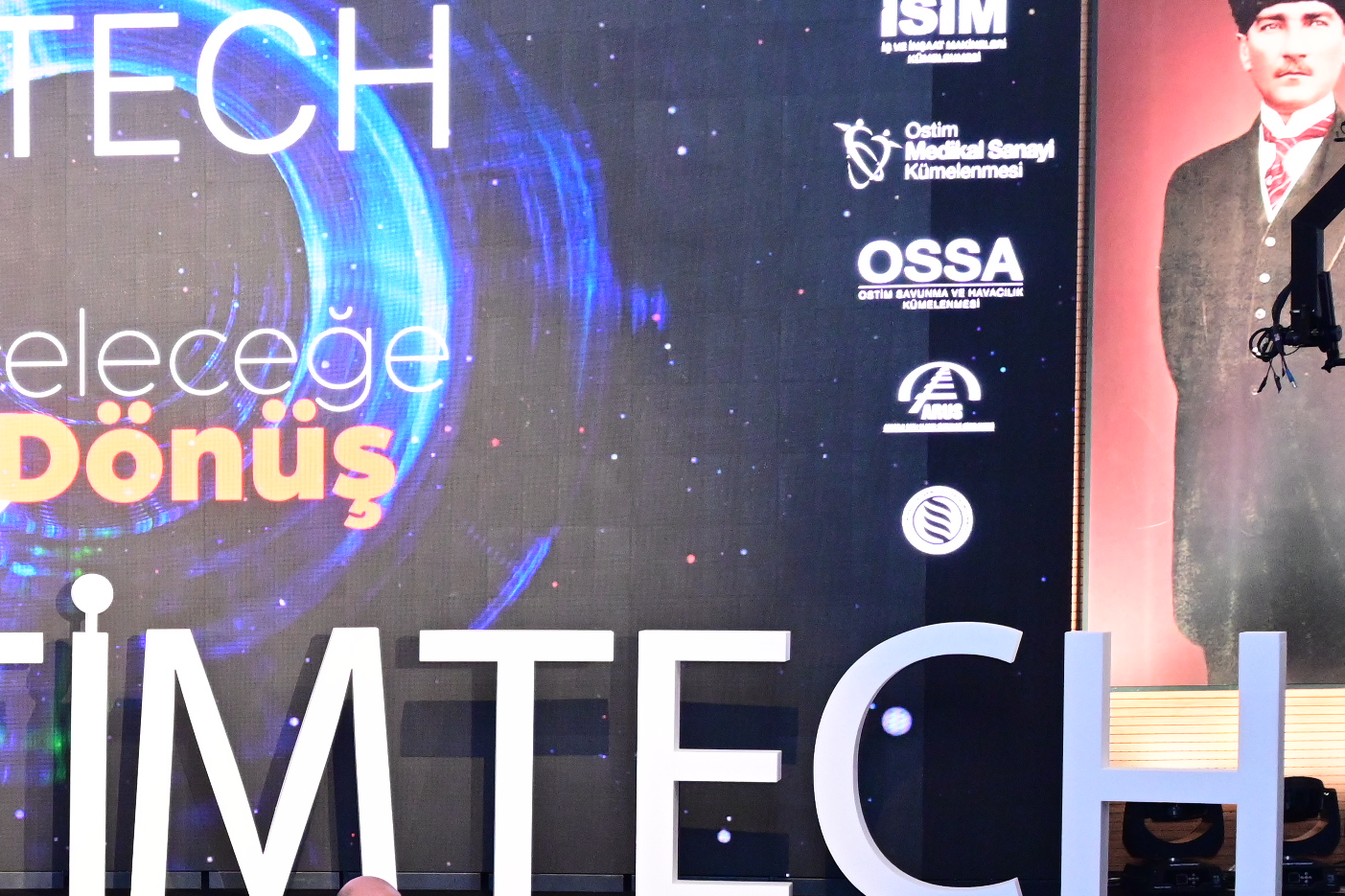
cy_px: 789
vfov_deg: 13.2
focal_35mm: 103
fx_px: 3847
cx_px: -463
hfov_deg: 18.3
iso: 2500
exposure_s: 1/80
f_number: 4
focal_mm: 35
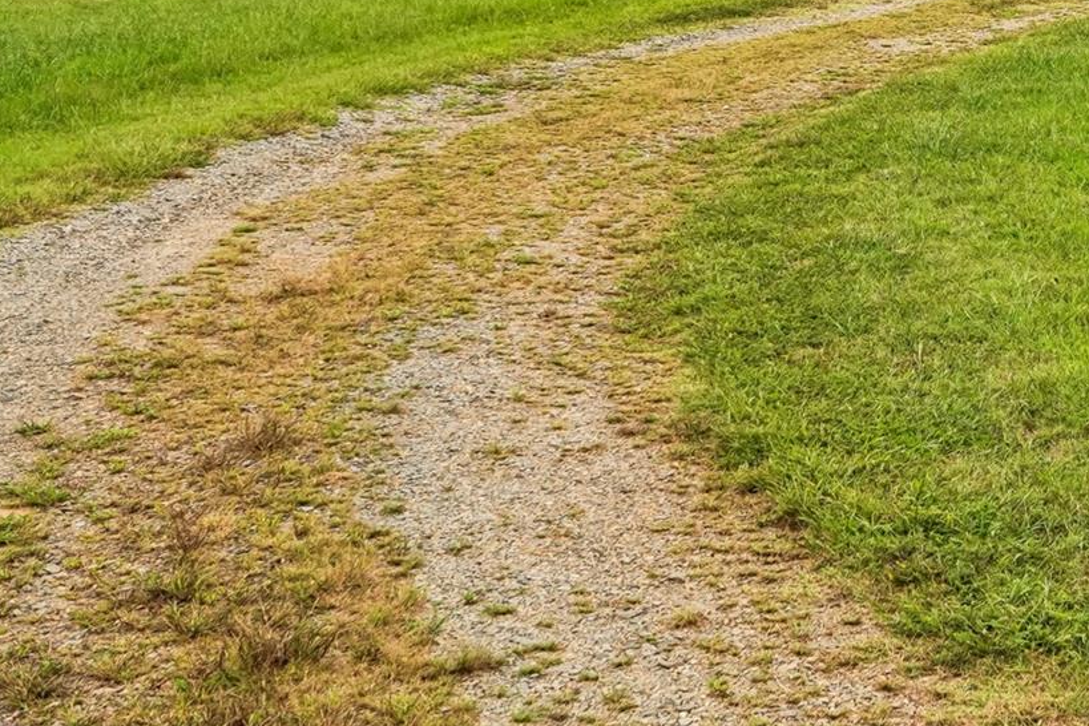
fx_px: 2269
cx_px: 1225
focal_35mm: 75
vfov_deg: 17.6
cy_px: -67
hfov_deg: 24.9
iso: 100
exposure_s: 1/90
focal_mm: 20
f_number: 8
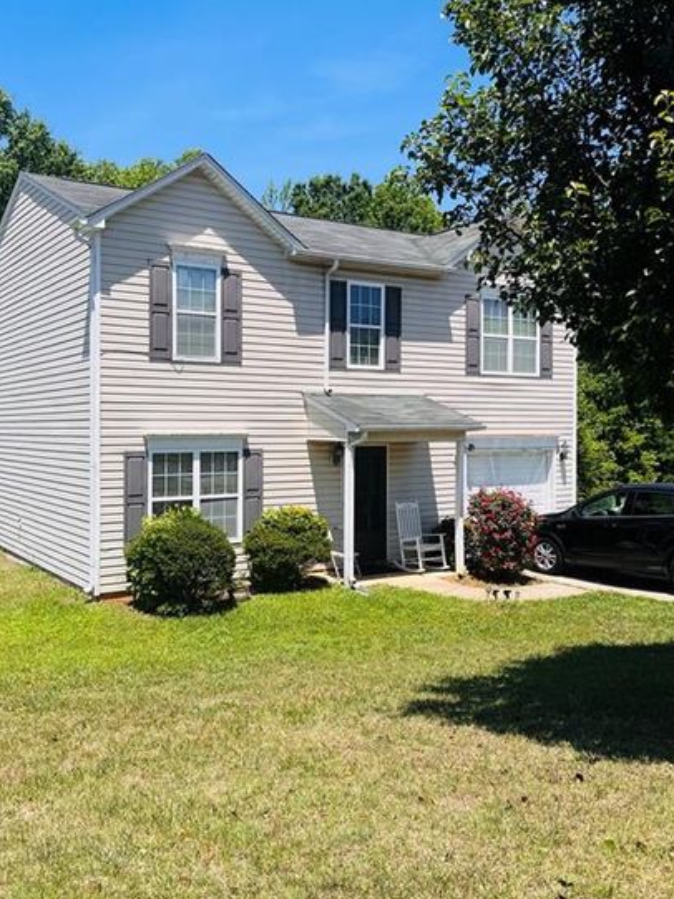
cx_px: 279
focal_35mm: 32
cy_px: 419
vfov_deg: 56.8
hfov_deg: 44.0
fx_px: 831
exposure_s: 1/3135
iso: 50
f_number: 1.6
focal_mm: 5.1
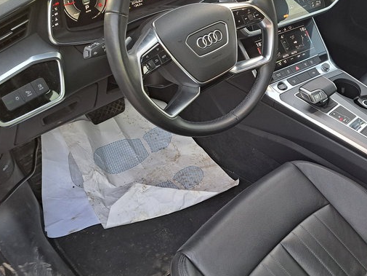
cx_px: 269
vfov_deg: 37.5
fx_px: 403
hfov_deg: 47.4
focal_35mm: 38
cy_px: 103
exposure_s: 1/50
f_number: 1.8
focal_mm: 5.23
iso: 125
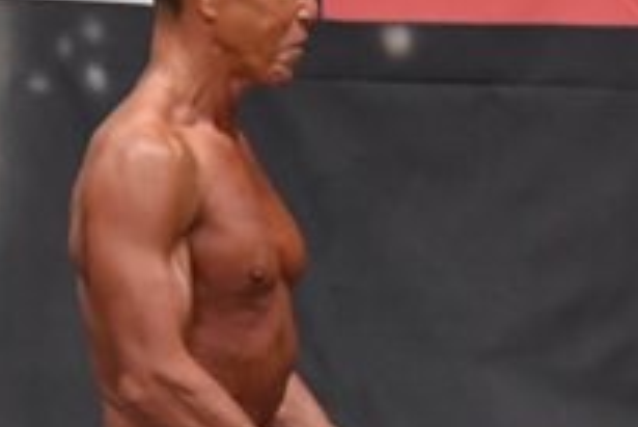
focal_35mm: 820
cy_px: 617
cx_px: 528
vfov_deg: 1.7
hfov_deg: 2.5
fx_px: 14542
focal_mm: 145
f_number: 5.6
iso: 5000
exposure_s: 1/400
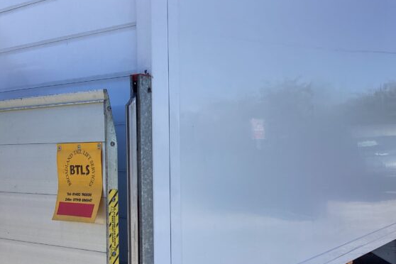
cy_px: 180
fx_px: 506
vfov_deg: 29.0
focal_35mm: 46
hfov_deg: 42.7
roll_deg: +0.5
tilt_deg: -3.9
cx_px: 213
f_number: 2.4
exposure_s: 1/662
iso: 25
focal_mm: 3.3
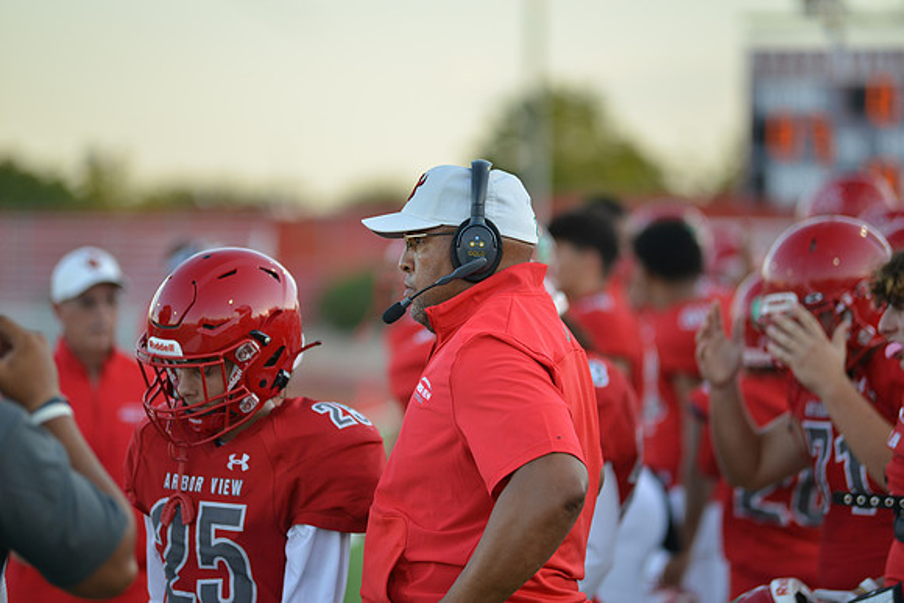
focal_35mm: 200
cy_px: 302
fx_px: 5023
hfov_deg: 10.3
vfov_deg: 6.9
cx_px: 452
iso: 360
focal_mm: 200
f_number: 2.8
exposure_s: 1/1000
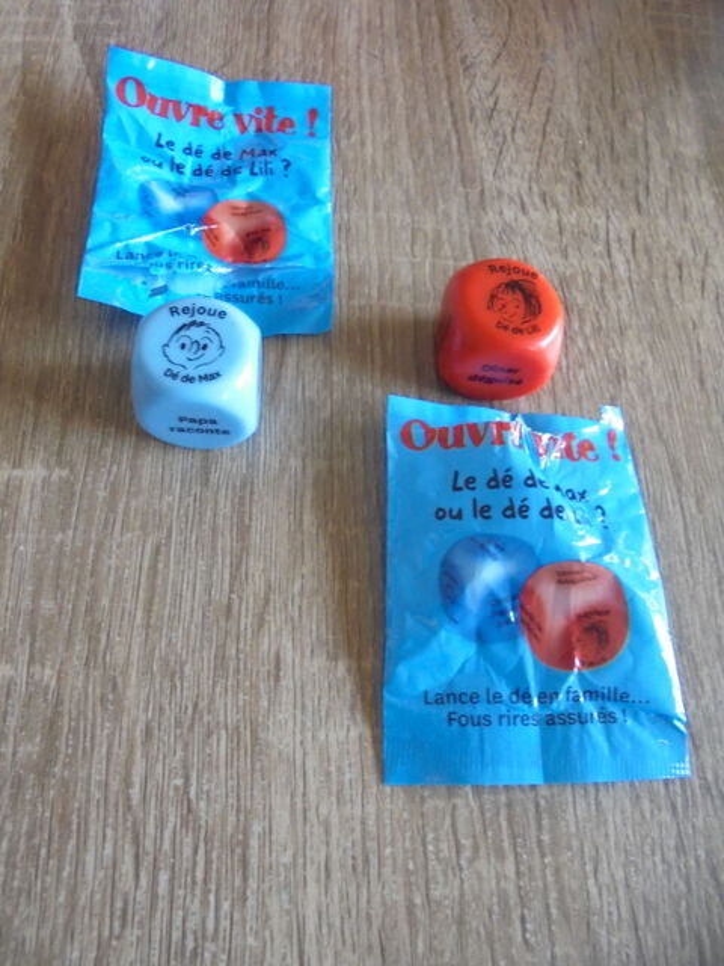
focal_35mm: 26
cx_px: 362
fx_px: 725
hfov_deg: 53.1
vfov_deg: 67.3
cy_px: 483
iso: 400
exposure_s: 1/25
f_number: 3.5
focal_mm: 4.6
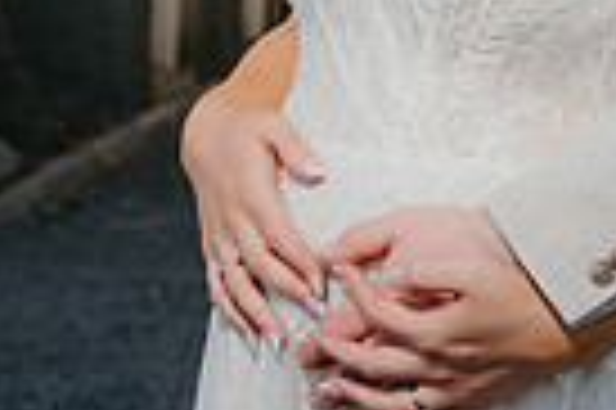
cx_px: 680
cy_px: -192
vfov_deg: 8.1
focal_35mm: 166
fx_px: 2837
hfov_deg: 12.2
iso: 100
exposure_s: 1/250
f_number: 3.2
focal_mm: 35
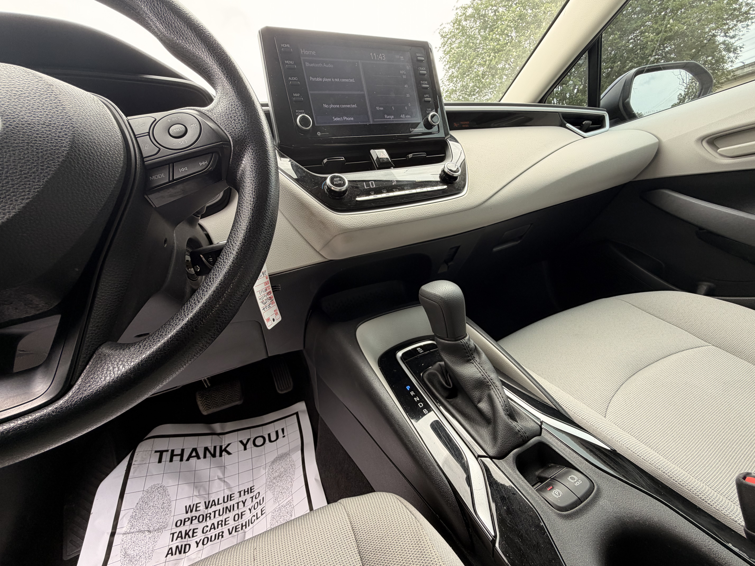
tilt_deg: -13.8
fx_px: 305
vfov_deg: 85.7
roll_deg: +9.6
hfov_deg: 102.1
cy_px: 283
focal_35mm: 14
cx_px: 378
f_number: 2.2
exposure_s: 1/121
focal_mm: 2.22
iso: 50
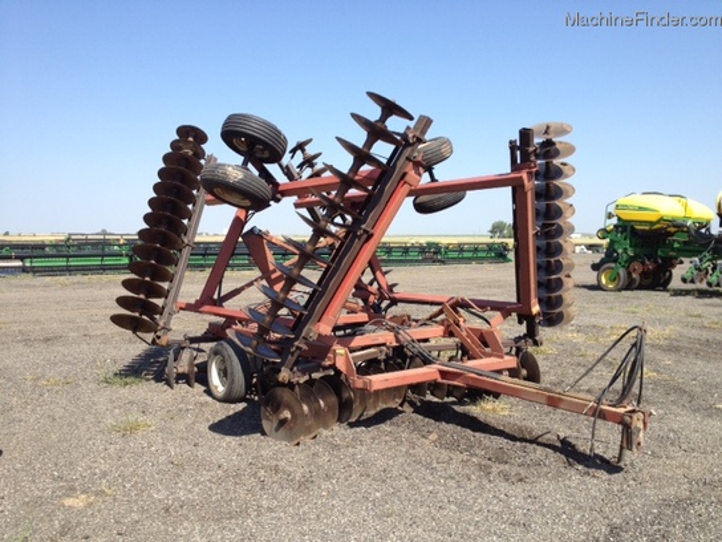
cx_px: 361
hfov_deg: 52.6
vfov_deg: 40.7
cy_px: 271
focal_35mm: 35
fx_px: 730
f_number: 2.4
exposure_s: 1/1227
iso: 64
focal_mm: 4.28
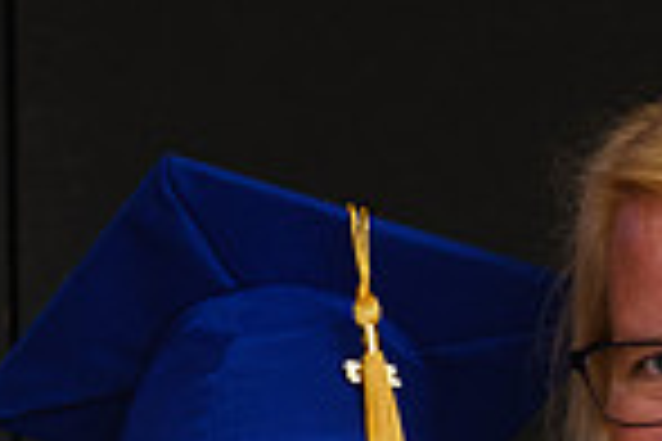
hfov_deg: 5.4
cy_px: 889
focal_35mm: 385
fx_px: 7079
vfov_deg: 3.5
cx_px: 262
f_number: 4
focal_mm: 44.1
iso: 800
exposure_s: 1/125
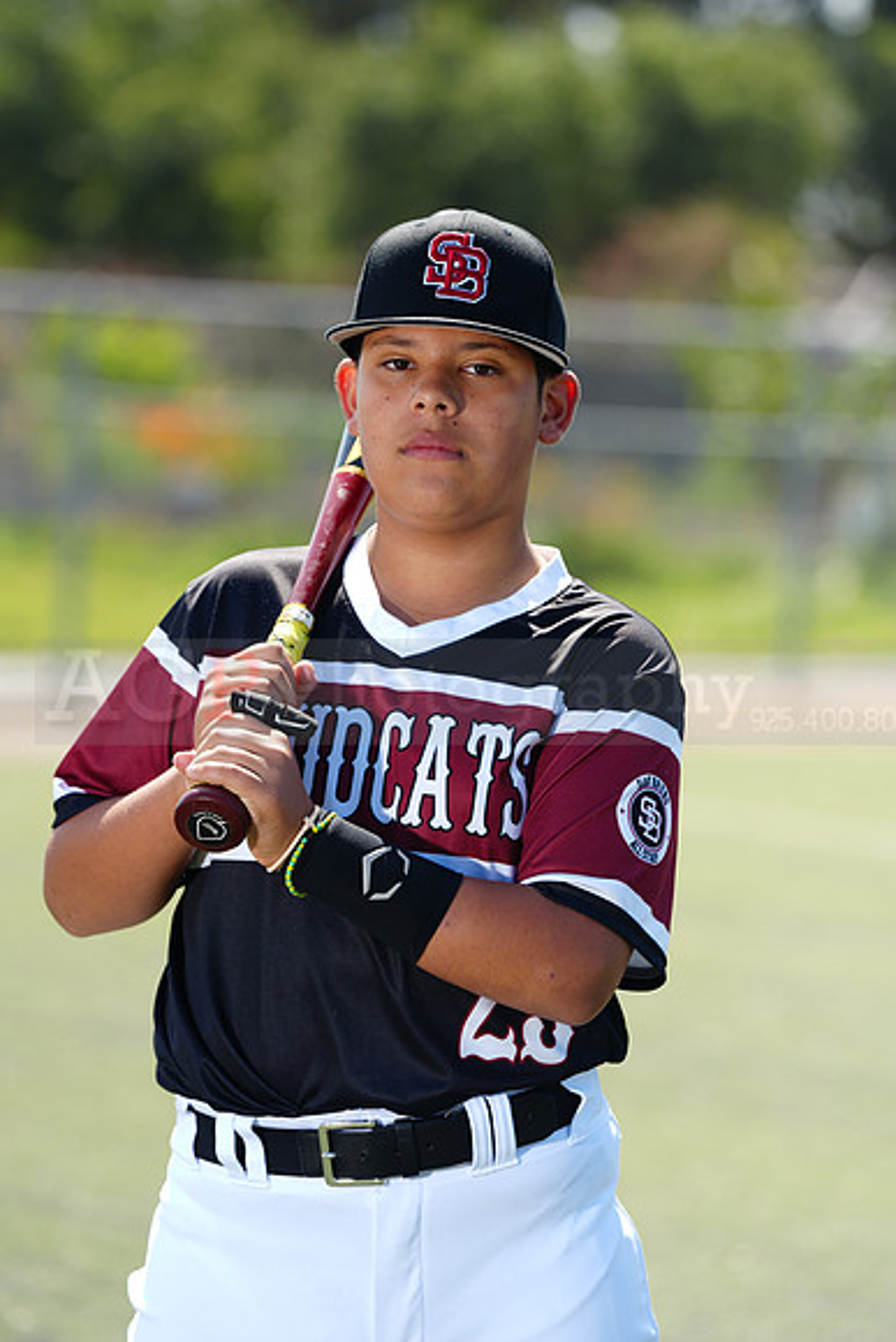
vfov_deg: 11.1
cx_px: 448
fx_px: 6939
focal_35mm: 186
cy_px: 671
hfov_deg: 7.4
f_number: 4.5
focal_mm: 186
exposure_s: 1/250
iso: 64
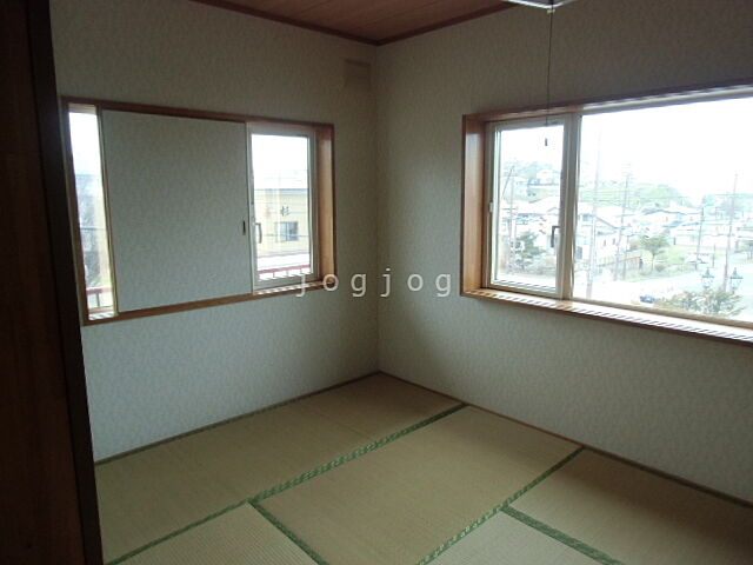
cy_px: 282
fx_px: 522
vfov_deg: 56.8
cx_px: 376
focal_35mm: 24
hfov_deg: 71.6
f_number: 3
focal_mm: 4.24
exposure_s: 1/100
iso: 400
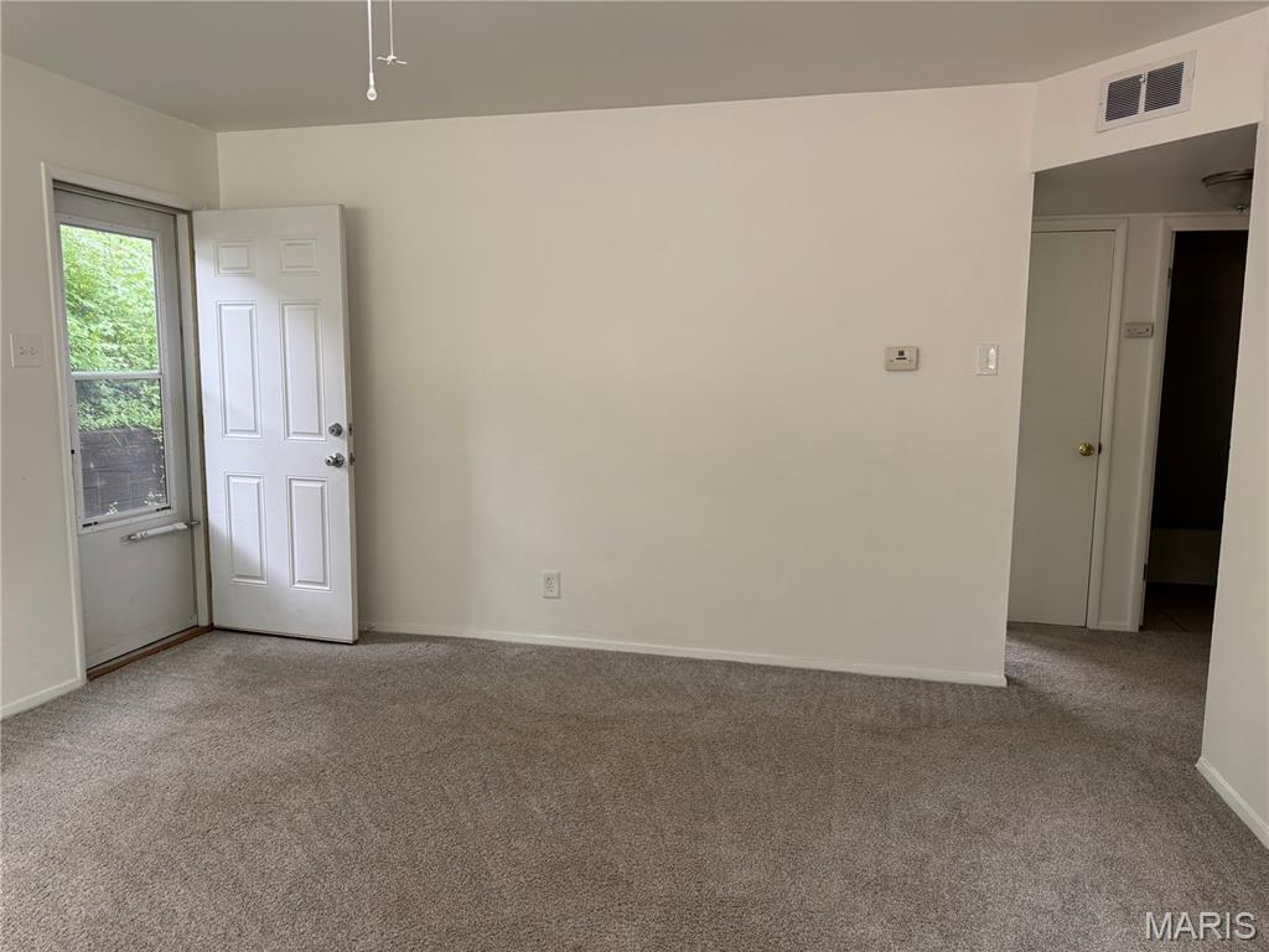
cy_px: 476
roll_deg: -0.6
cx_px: 634
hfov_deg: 71.6
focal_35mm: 24
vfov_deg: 56.8
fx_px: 880
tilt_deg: -8.0
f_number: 1.78
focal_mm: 6.76
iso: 160
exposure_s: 1/121
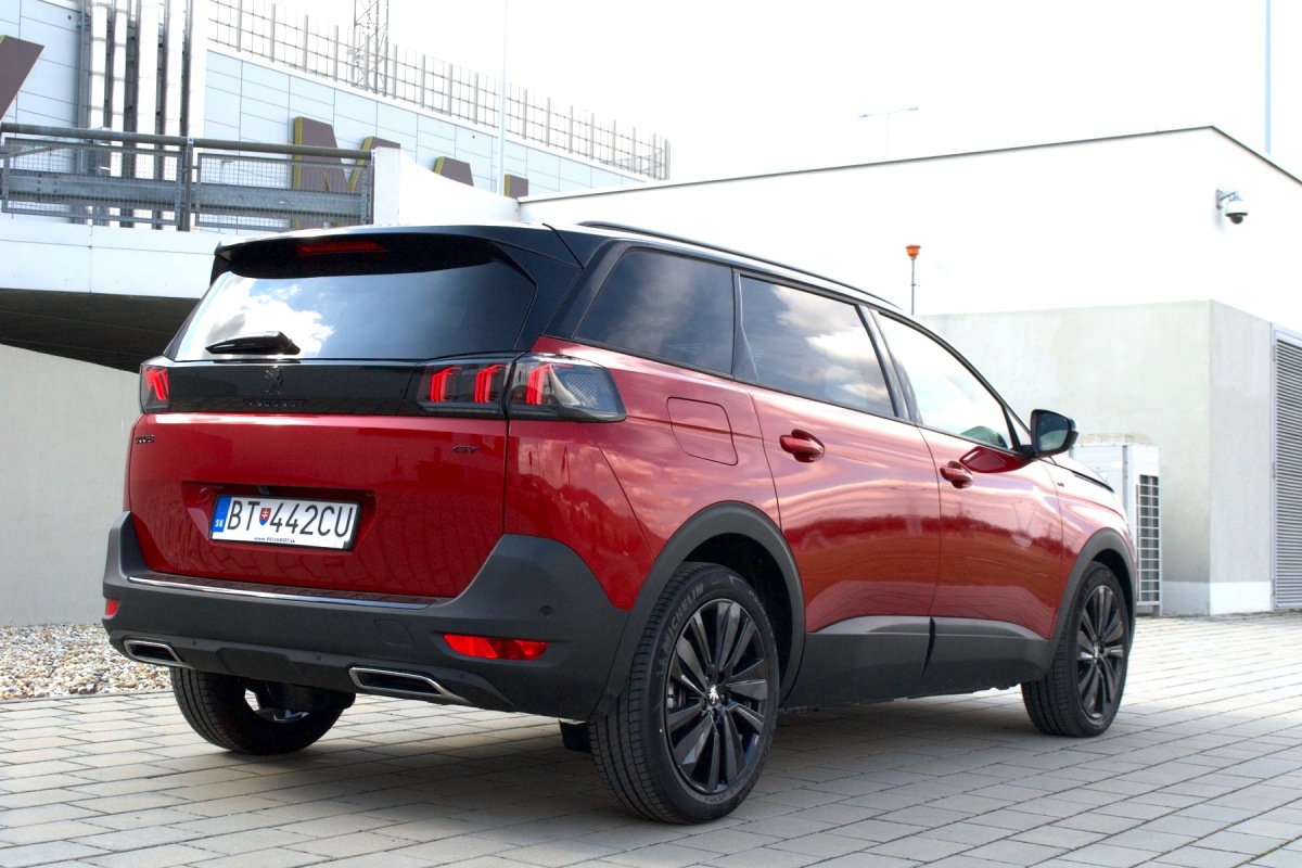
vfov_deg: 26.5
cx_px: 651
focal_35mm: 51
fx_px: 1844
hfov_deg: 38.9
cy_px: 434
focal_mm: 34
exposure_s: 1/250
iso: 400
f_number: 10
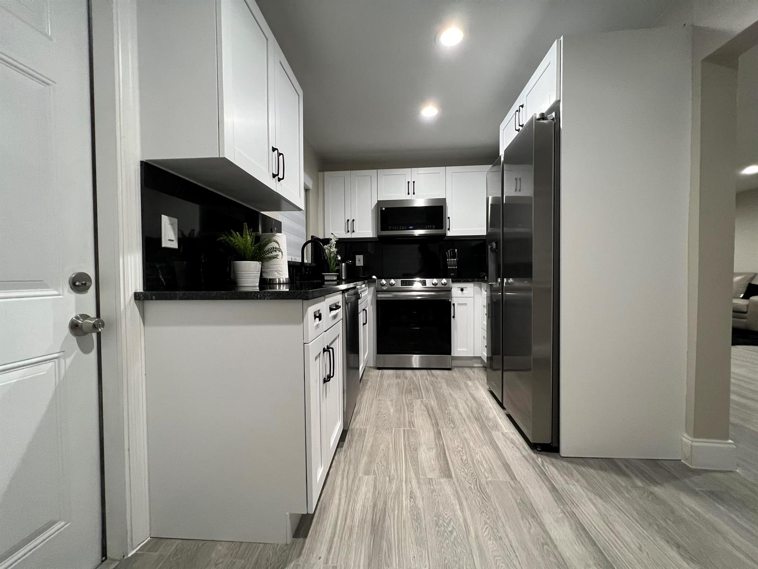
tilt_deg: -2.0
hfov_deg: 106.2
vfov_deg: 89.9
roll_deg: +0.6
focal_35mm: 13
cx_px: 379
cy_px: 284
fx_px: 285
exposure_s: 1/60
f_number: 1.8
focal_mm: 1.57
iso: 320
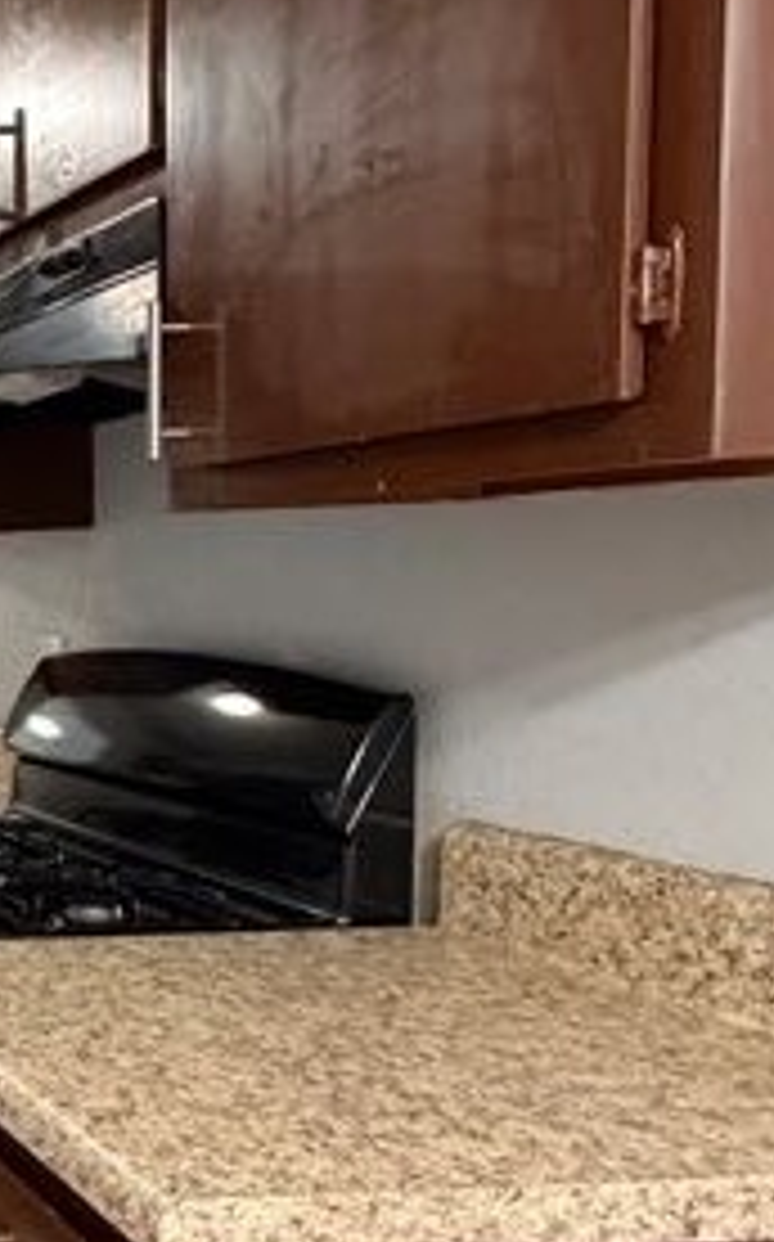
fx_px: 1522
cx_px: -533
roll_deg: +1.3
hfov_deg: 21.4
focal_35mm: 45
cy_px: 729
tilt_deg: -4.7
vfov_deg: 44.2
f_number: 2.2
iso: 800
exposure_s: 1/60
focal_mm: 2.22
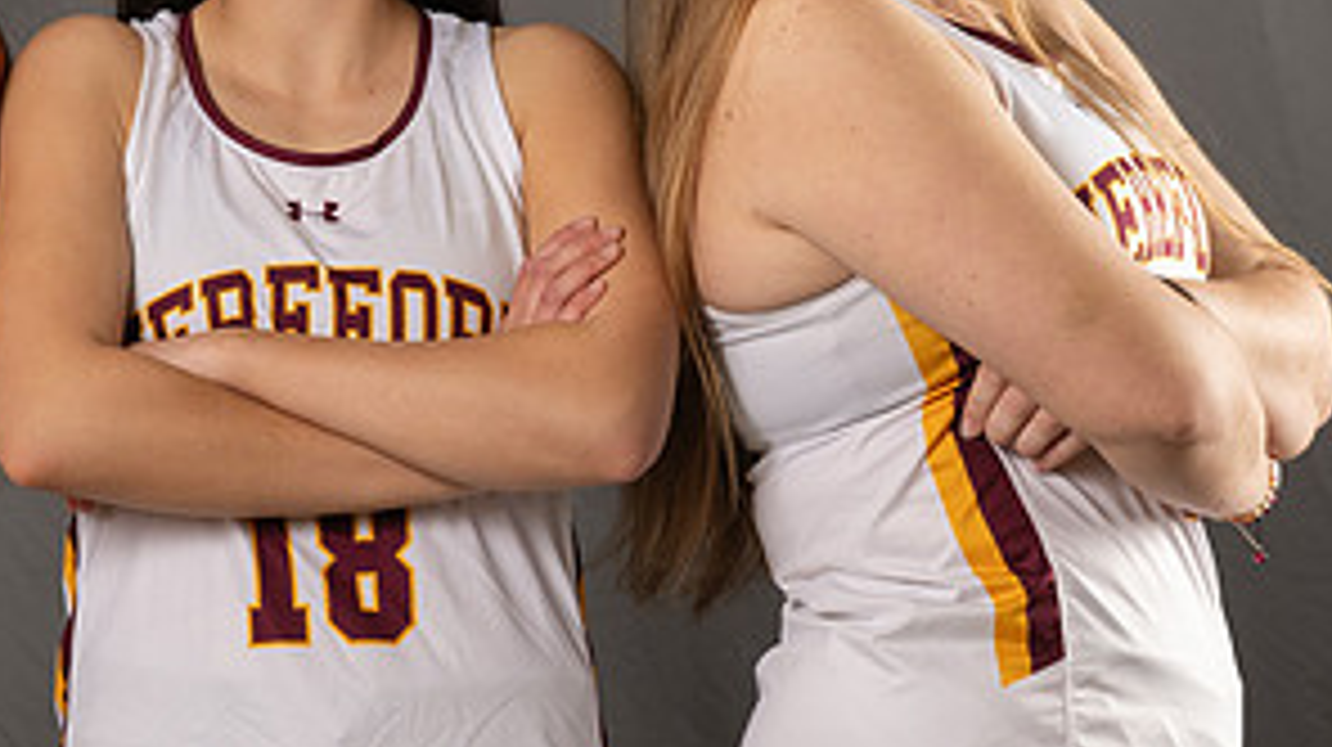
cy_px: 251
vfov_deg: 3.8
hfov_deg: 6.9
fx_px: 11118
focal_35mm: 315
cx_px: 602
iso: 125
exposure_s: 1/160
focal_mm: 105
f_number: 6.3
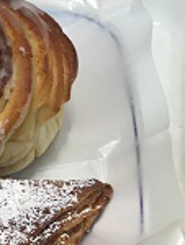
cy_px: 216
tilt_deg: -54.7
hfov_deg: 20.2
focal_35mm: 70
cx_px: -11
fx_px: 497
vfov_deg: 26.9
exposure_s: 1/40
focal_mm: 4.15
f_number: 2.2
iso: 25
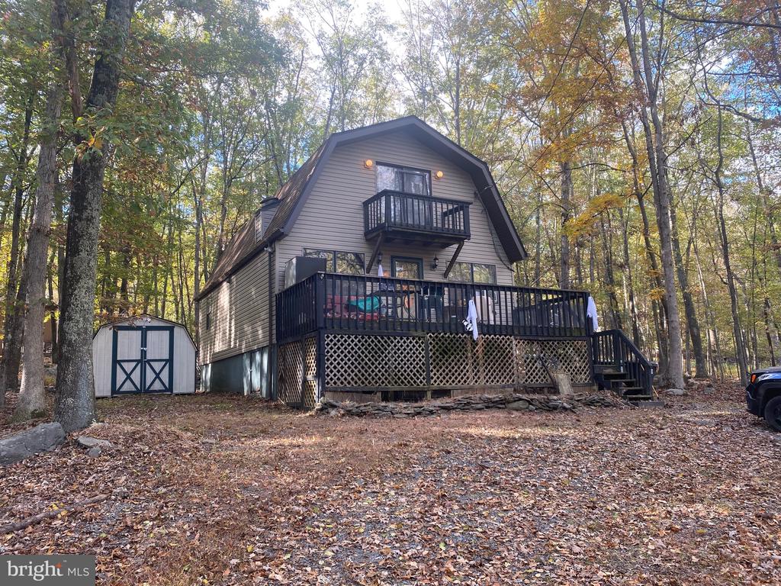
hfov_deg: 67.3
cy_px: 293
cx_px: 390
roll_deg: +1.8
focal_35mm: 26
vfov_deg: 53.1
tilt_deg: +10.8
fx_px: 587
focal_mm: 4.25
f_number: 1.8
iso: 32
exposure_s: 1/125
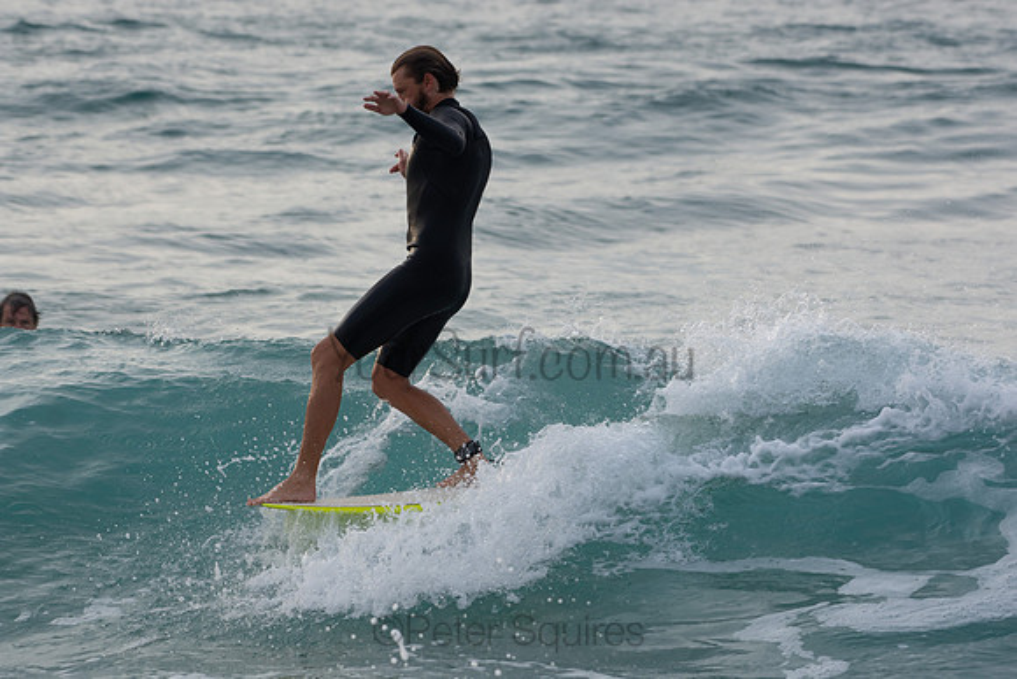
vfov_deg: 3.8
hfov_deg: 5.7
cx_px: 508
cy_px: 340
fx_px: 10172
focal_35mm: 360
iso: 280
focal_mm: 240
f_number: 5.6
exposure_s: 1/800
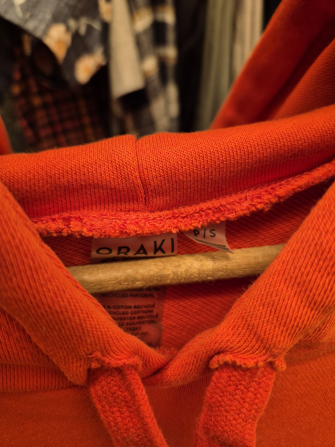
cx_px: 168
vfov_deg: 73.9
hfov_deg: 58.9
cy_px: 224
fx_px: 297
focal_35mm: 23
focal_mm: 5.4
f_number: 1.8
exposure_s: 1/120
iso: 500
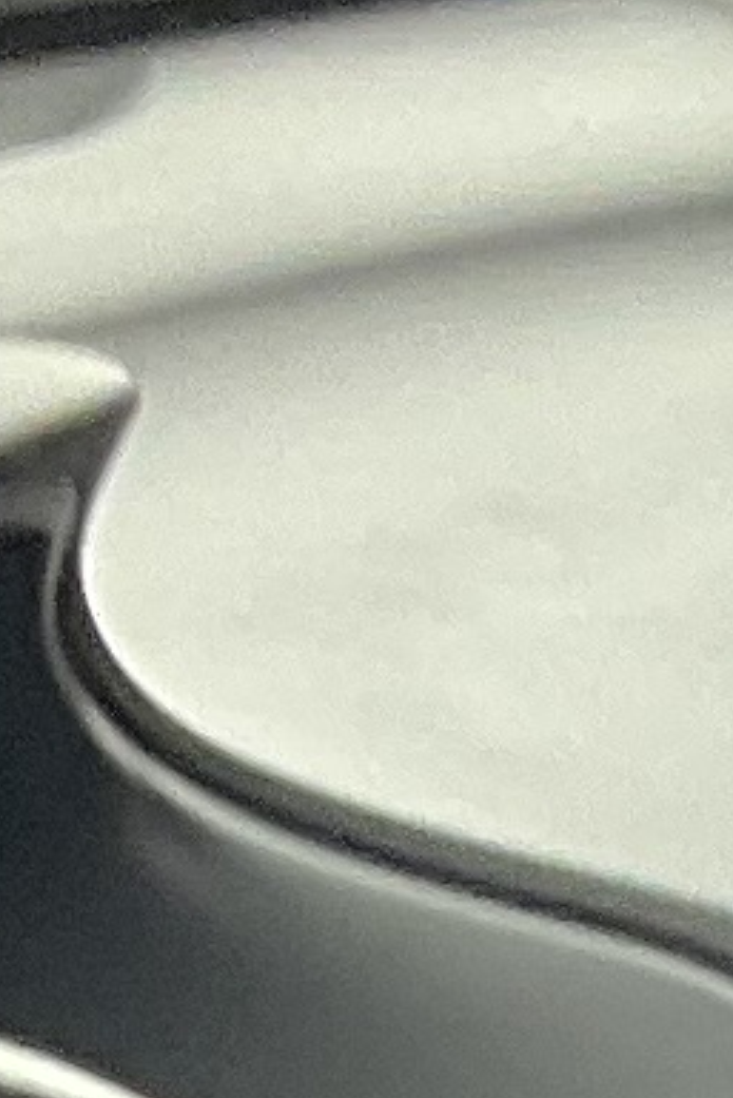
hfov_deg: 4.3
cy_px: 3970
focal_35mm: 316
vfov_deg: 5.8
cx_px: 1466
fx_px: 9642
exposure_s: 1/60
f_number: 1.8
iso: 80
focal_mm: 3
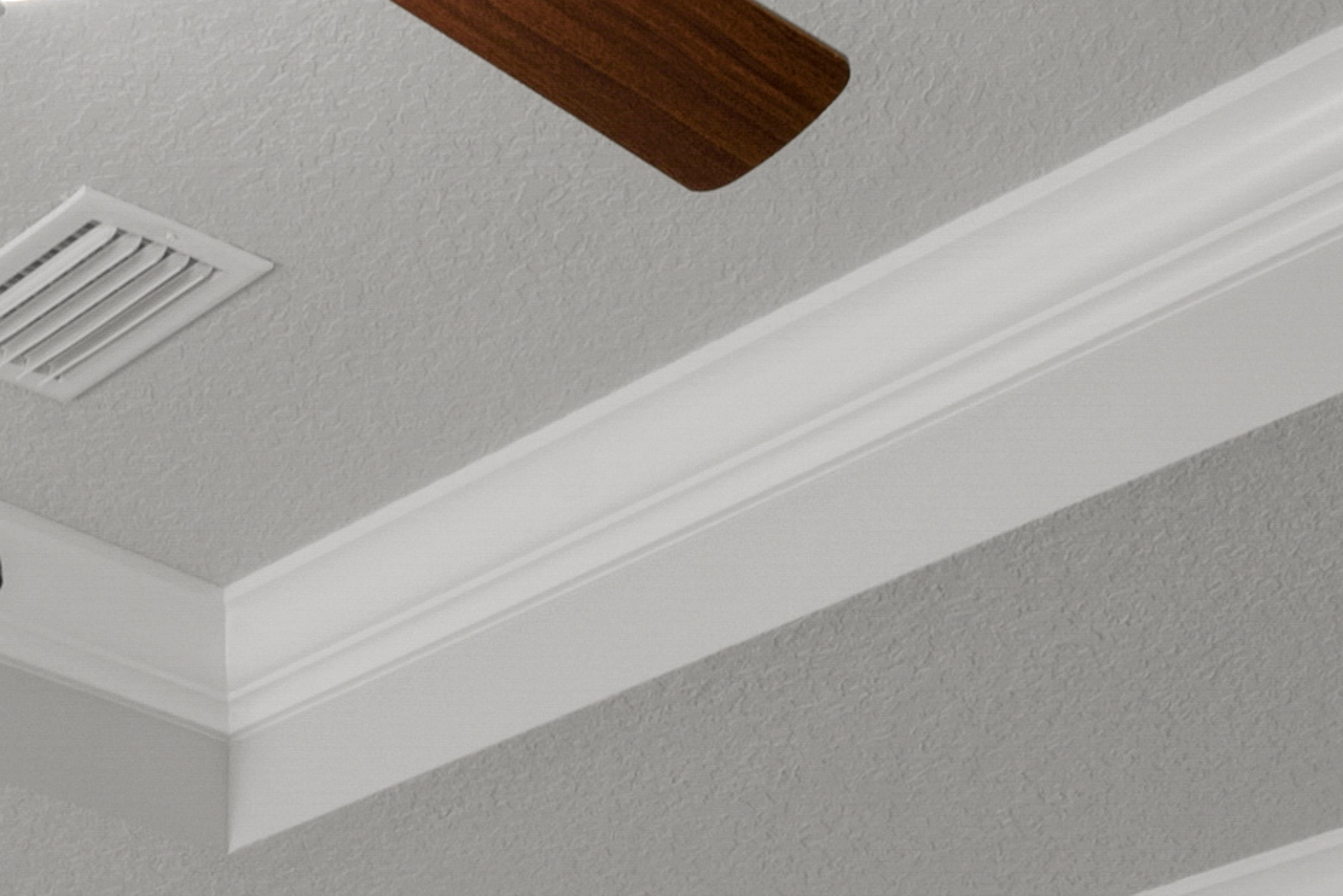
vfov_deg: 11.0
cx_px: 266
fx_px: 3806
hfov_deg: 19.8
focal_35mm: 102
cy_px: 2249
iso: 200
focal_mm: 16
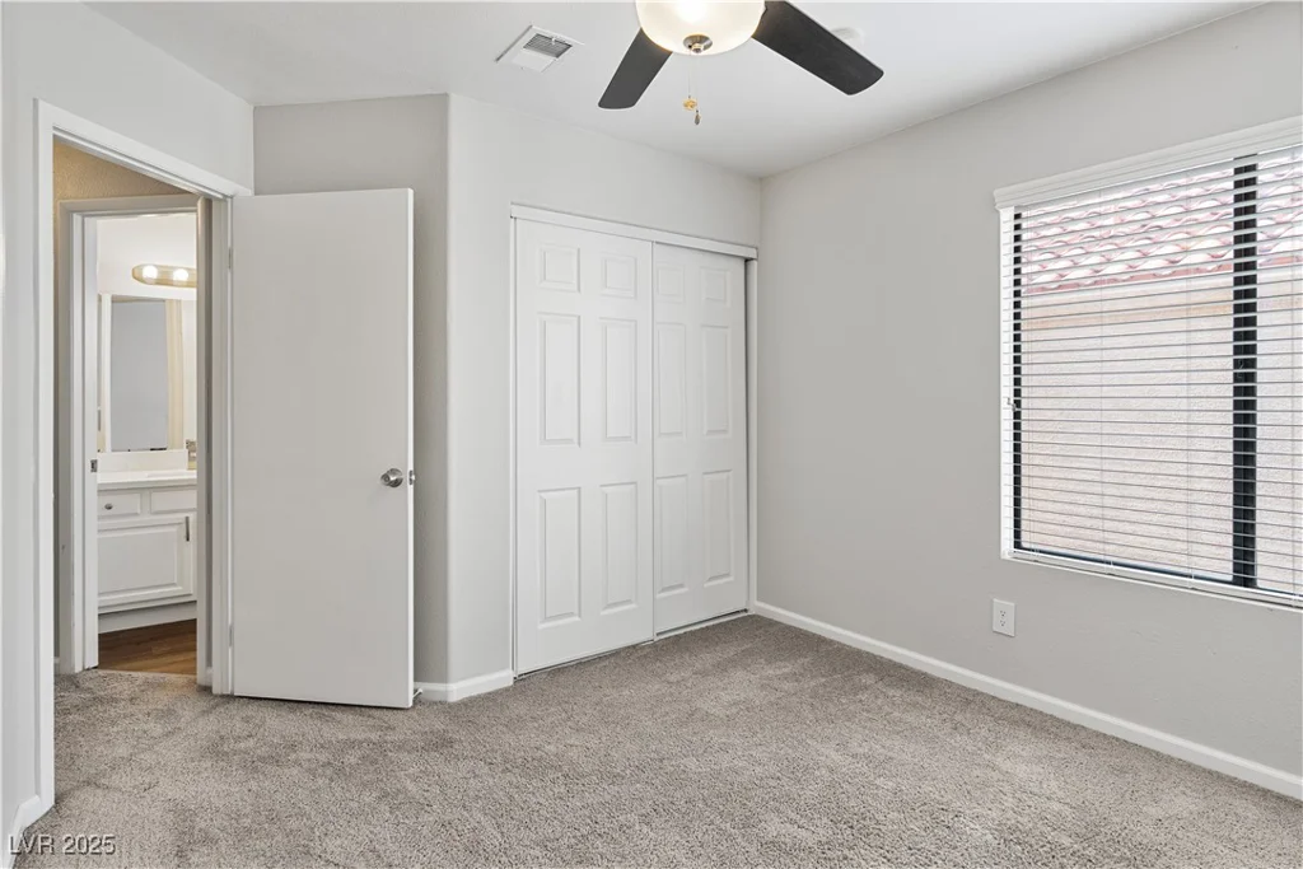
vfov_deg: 67.4
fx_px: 652
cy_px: 434
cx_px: 652
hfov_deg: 90.0
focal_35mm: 18
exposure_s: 1/125
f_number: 4
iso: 800
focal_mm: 18
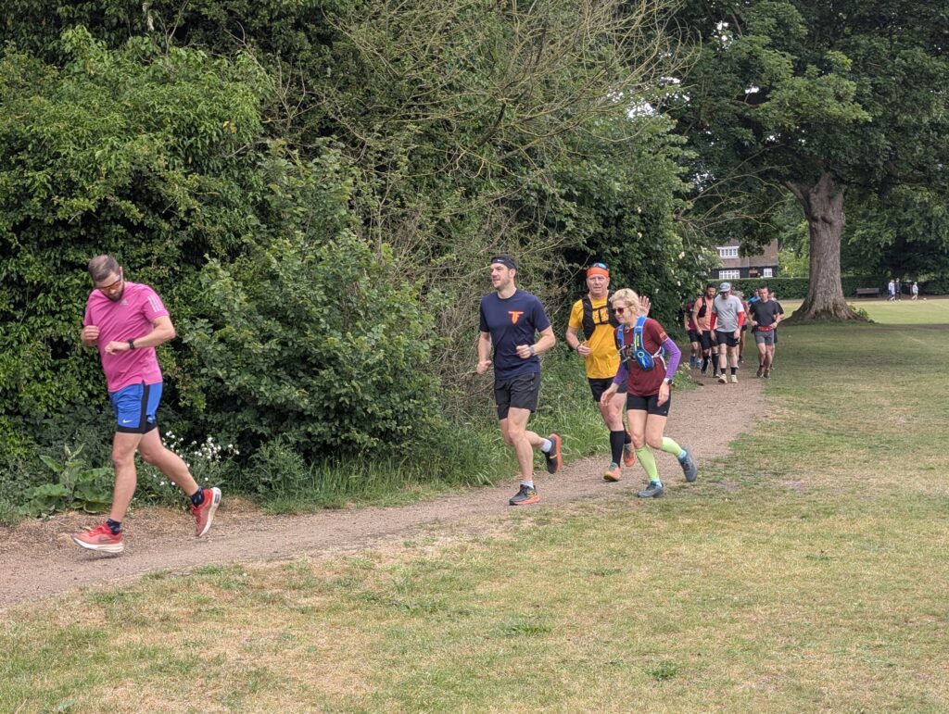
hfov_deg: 38.9
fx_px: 1345
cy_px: 357
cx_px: 474
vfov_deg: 29.7
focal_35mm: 49
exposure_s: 1/197
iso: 23
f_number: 1.68
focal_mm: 6.9
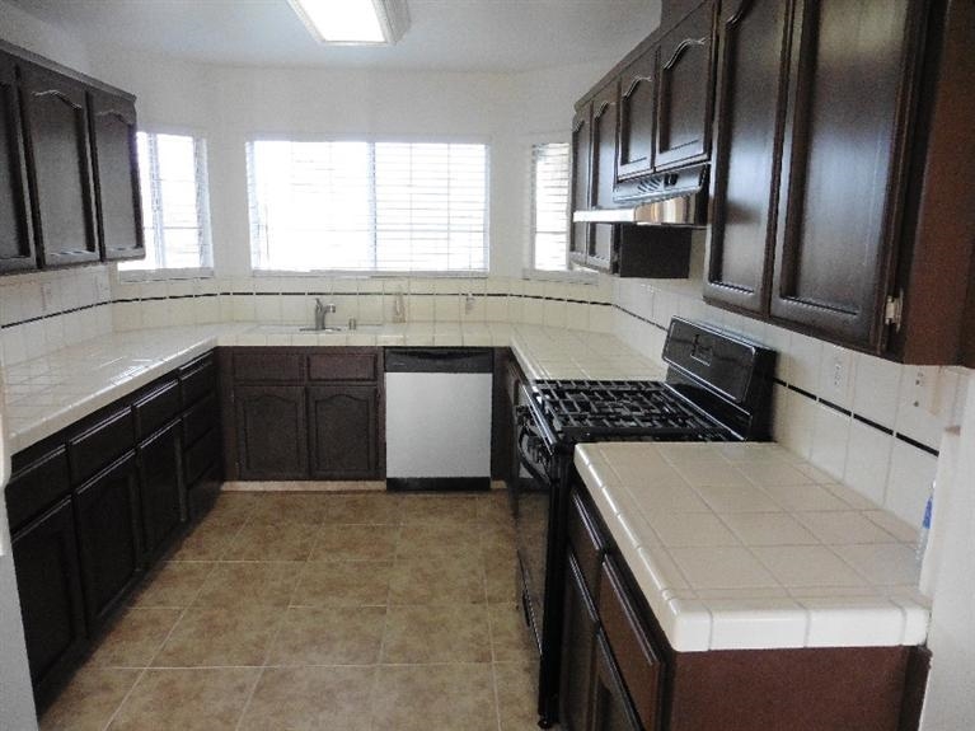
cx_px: 488
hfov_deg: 71.6
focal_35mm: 24
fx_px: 676
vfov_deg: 56.8
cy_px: 366
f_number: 3.3
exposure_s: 1/200
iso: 500
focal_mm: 4.3
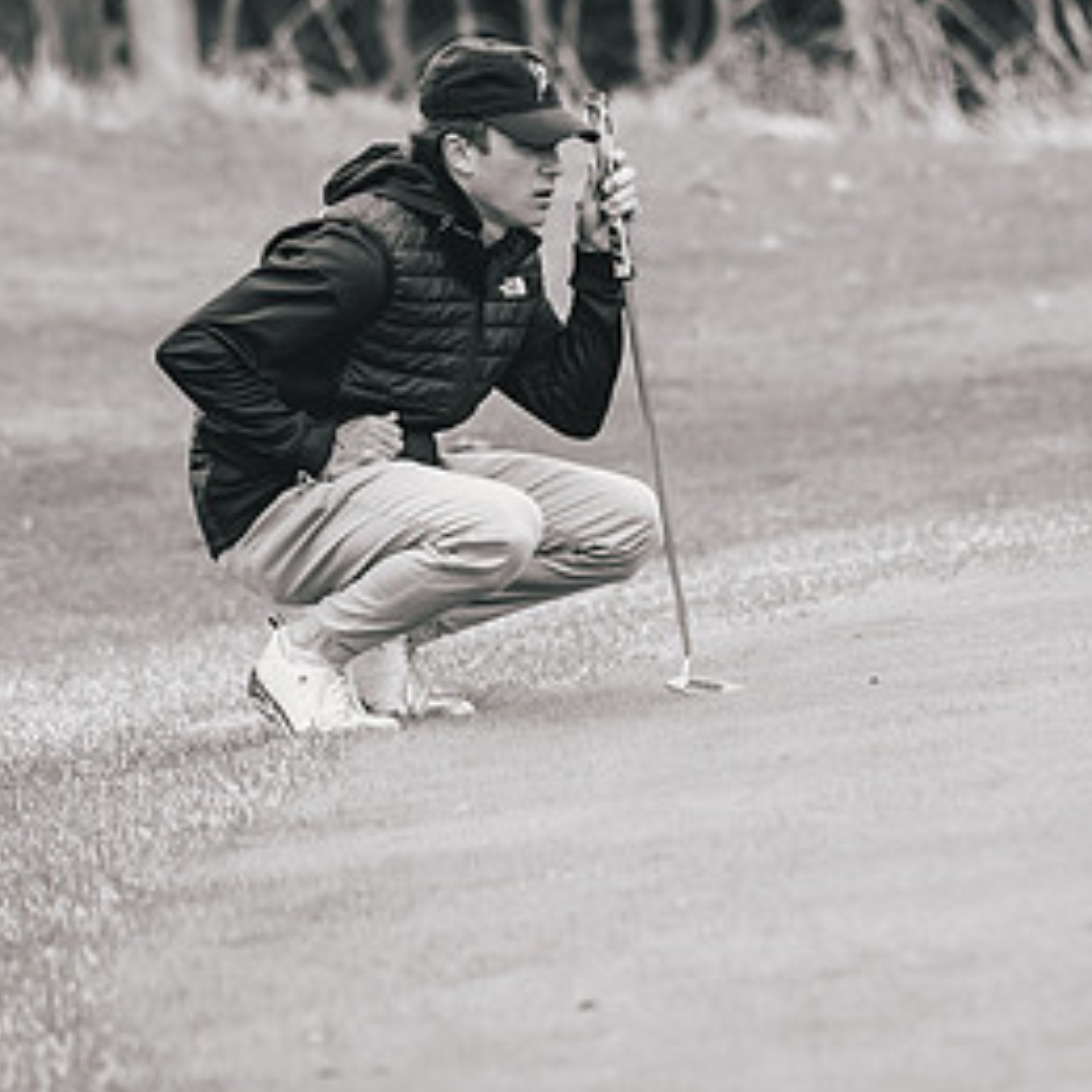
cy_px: 345
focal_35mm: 389
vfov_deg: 4.5
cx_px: 540
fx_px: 13884
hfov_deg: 4.5
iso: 640
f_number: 2.8
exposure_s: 1/3200
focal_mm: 150
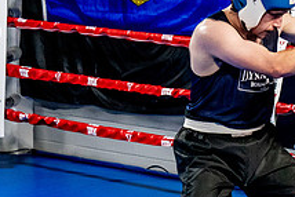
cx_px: 358
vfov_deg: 9.7
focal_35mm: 141
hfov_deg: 14.1
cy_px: 137
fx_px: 1156
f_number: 2.8
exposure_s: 1/800
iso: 5000
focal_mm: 35
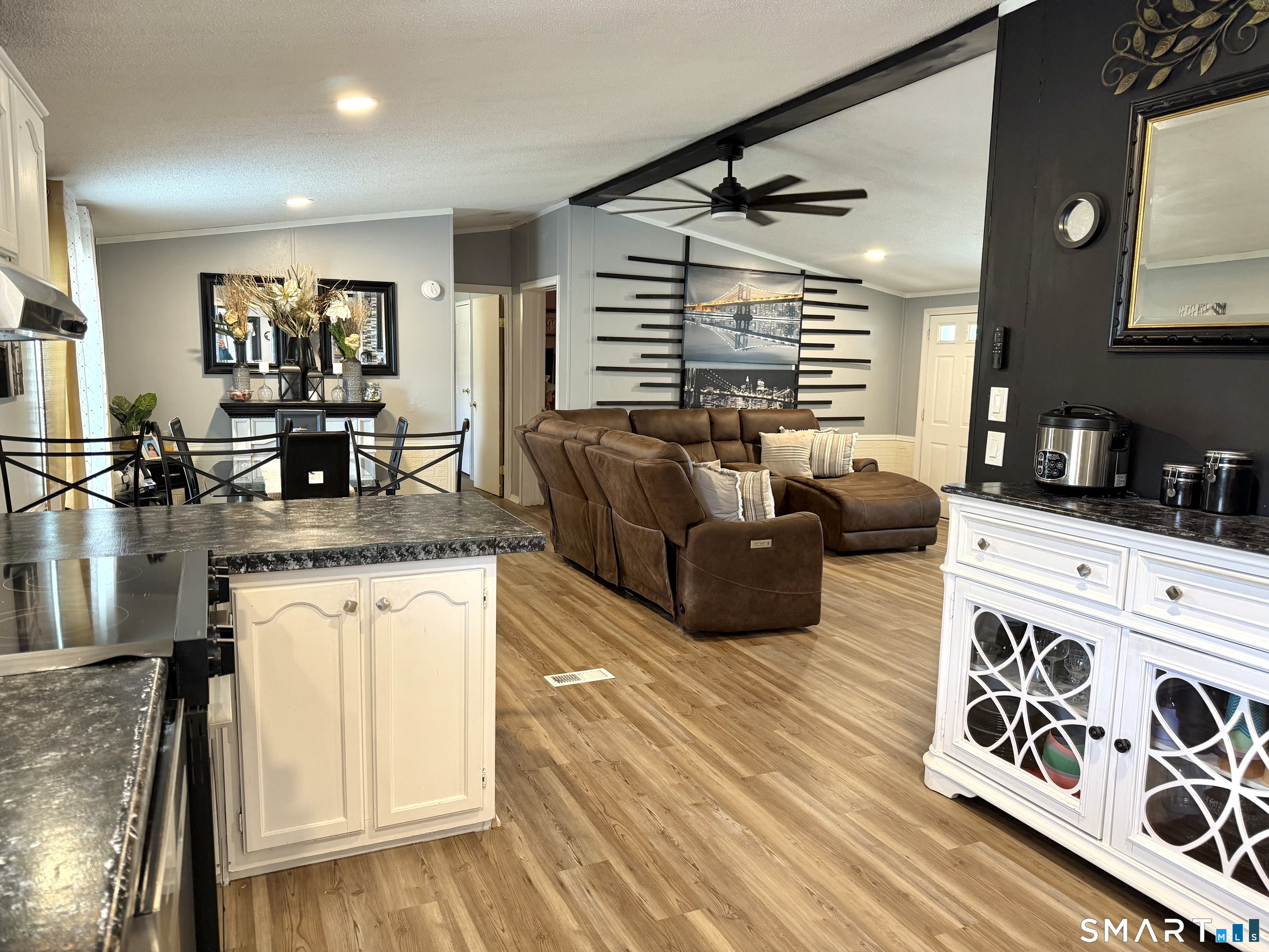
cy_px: 476
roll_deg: -1.1
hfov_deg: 71.6
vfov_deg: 56.8
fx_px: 880
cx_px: 634
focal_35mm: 24
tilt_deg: -6.8
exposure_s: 1/60
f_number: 1.78
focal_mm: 6.76
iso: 250
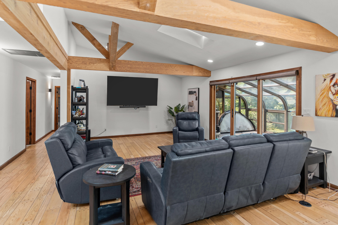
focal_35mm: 18
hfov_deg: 90.0
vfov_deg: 67.4
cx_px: 169
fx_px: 169
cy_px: 112
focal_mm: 18
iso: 640
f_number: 2.8
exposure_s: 1/50
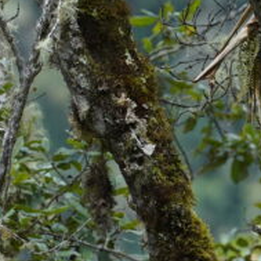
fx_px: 11798
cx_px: 369
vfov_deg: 1.3
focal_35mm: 1383
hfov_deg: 1.3
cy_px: 270
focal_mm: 300
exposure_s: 1/640
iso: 800
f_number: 7.1
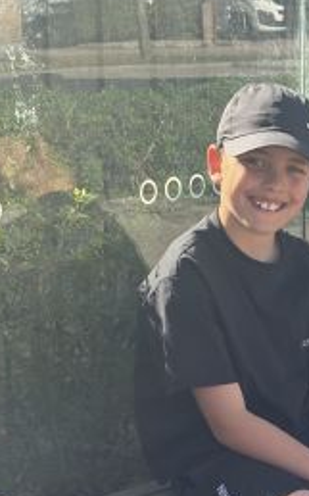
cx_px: 290
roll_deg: +0.5
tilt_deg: -13.4
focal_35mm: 128
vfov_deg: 16.2
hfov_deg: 10.2
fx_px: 1727
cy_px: 406
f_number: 1.6
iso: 32
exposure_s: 1/562
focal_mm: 5.96
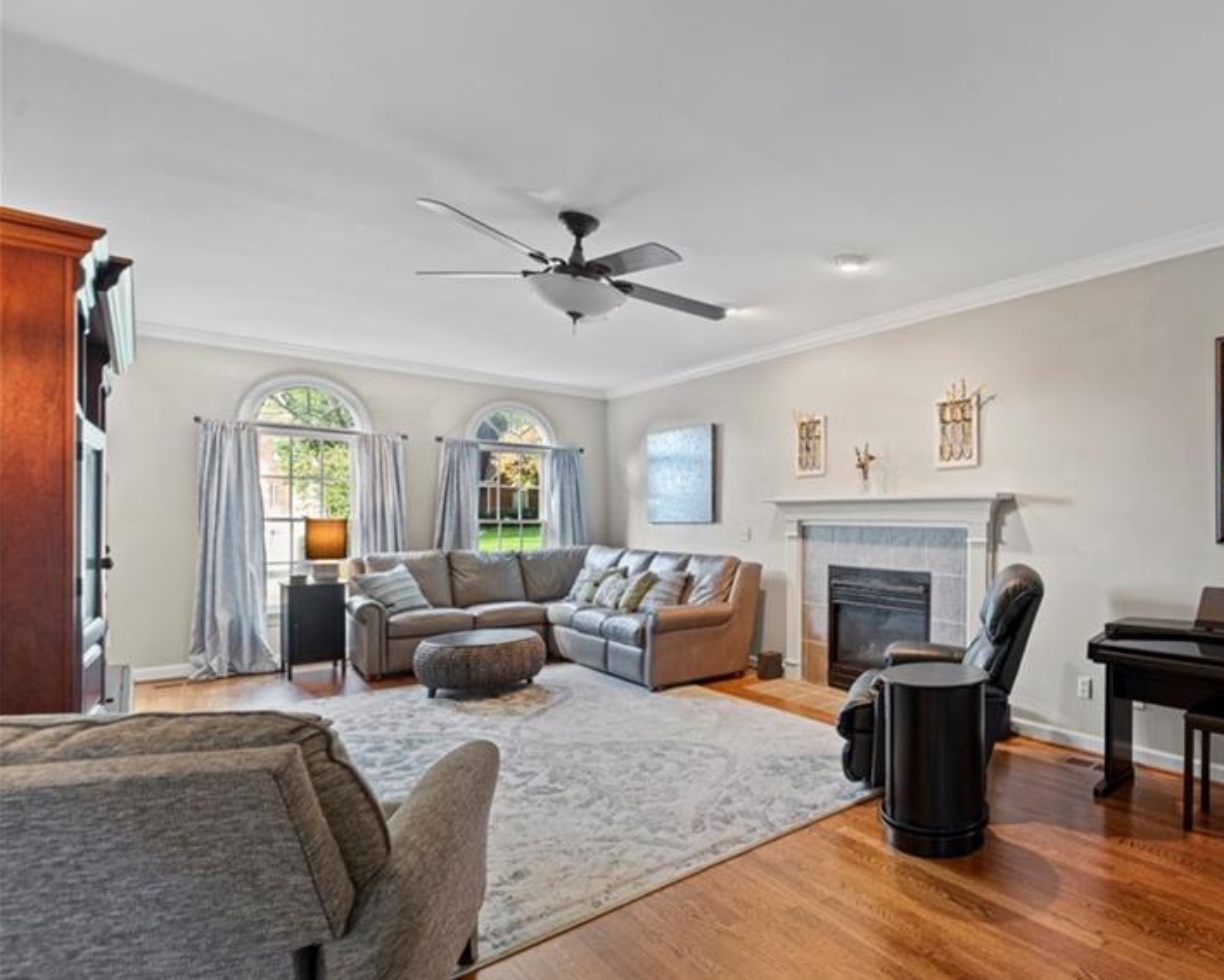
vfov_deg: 70.8
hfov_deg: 78.4
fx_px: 689
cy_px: 514
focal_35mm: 19
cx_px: 883
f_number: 7.1
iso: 320
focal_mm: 14
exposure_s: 1/1.67
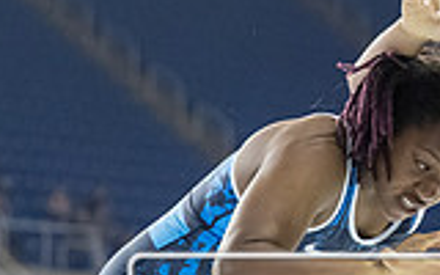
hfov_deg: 5.7
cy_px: 522
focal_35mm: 365
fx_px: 4377
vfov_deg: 3.6
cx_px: 382
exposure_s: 1/800
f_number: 2.8
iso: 2500
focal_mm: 70
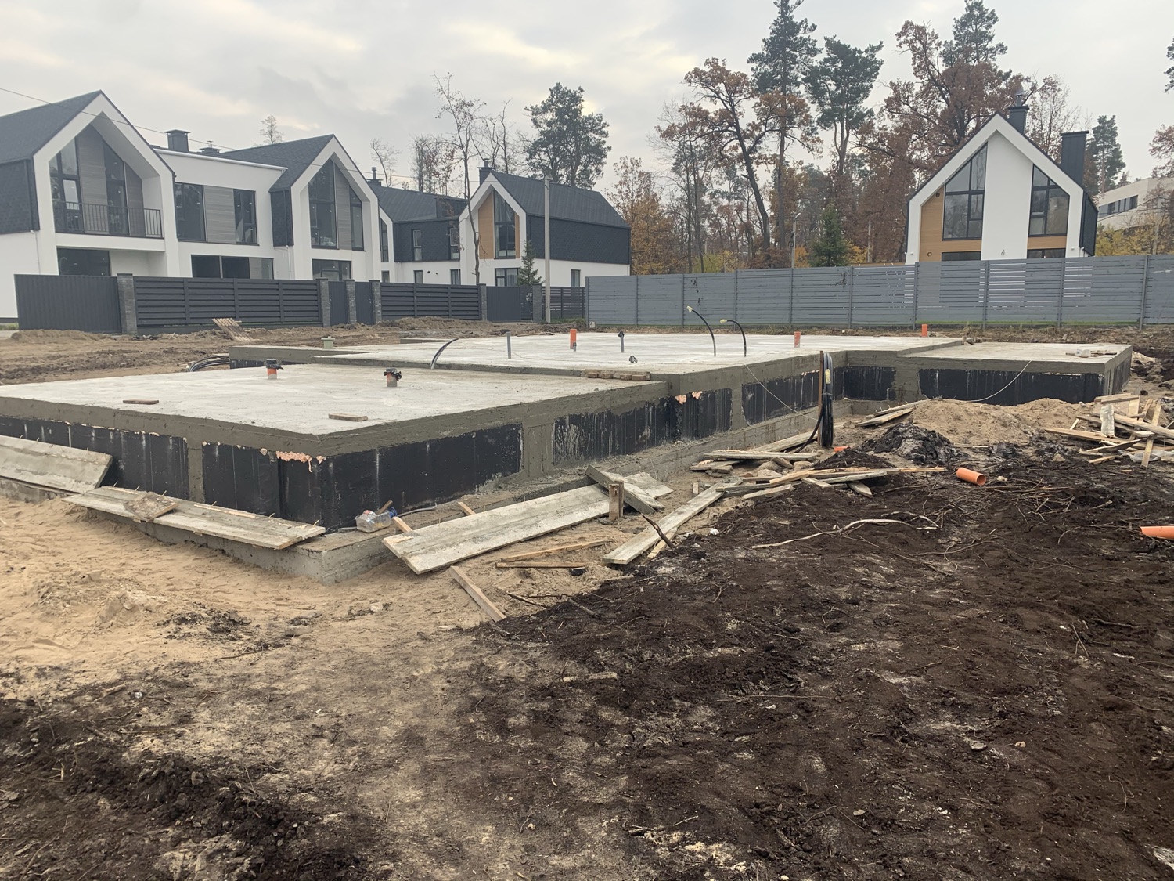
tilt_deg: -7.7
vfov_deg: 53.1
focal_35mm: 26
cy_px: 440
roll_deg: -0.3
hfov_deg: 67.3
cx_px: 587
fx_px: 882
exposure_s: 1/305
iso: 25
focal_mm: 4.25
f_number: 1.8
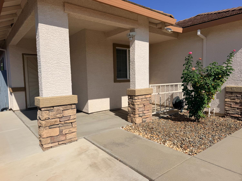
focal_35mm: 24
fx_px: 168
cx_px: 121
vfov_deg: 56.8
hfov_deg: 71.6
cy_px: 90
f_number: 1.78
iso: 80
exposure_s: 1/10309
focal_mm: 6.76
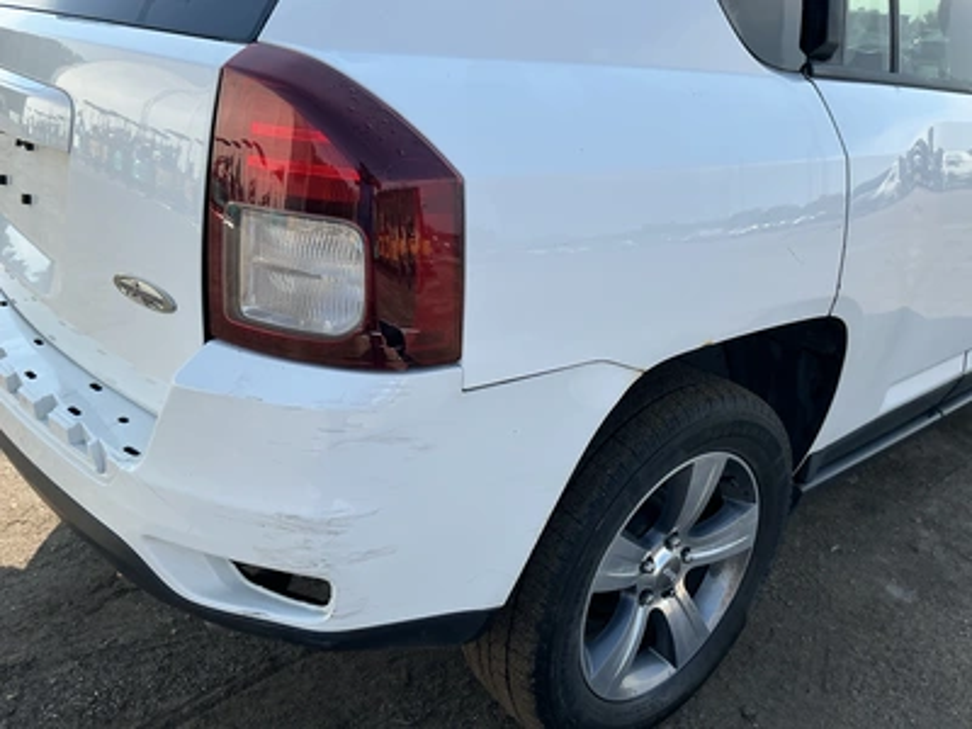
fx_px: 786
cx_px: 486
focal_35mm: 28
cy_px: 364
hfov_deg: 63.4
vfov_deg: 49.7
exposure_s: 1/700
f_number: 1.8
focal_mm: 3
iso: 25
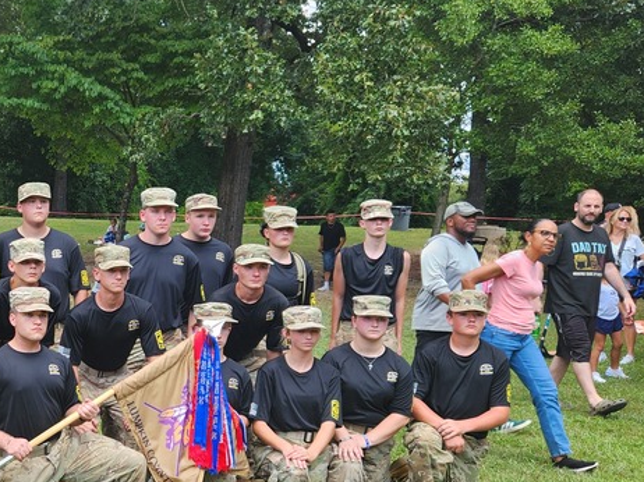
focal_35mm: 51
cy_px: 334
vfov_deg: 28.3
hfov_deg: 34.6
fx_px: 948
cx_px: 22
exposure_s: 1/333
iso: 20
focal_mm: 5.4
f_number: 1.8
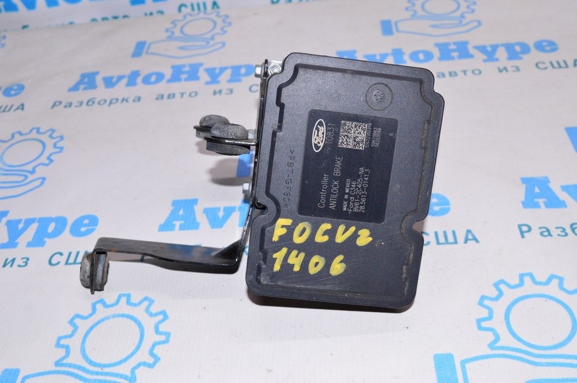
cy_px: 192
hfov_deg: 48.0
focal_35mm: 40
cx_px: 288
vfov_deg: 33.0
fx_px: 649
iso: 1600
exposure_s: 1/200
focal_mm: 27
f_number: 8
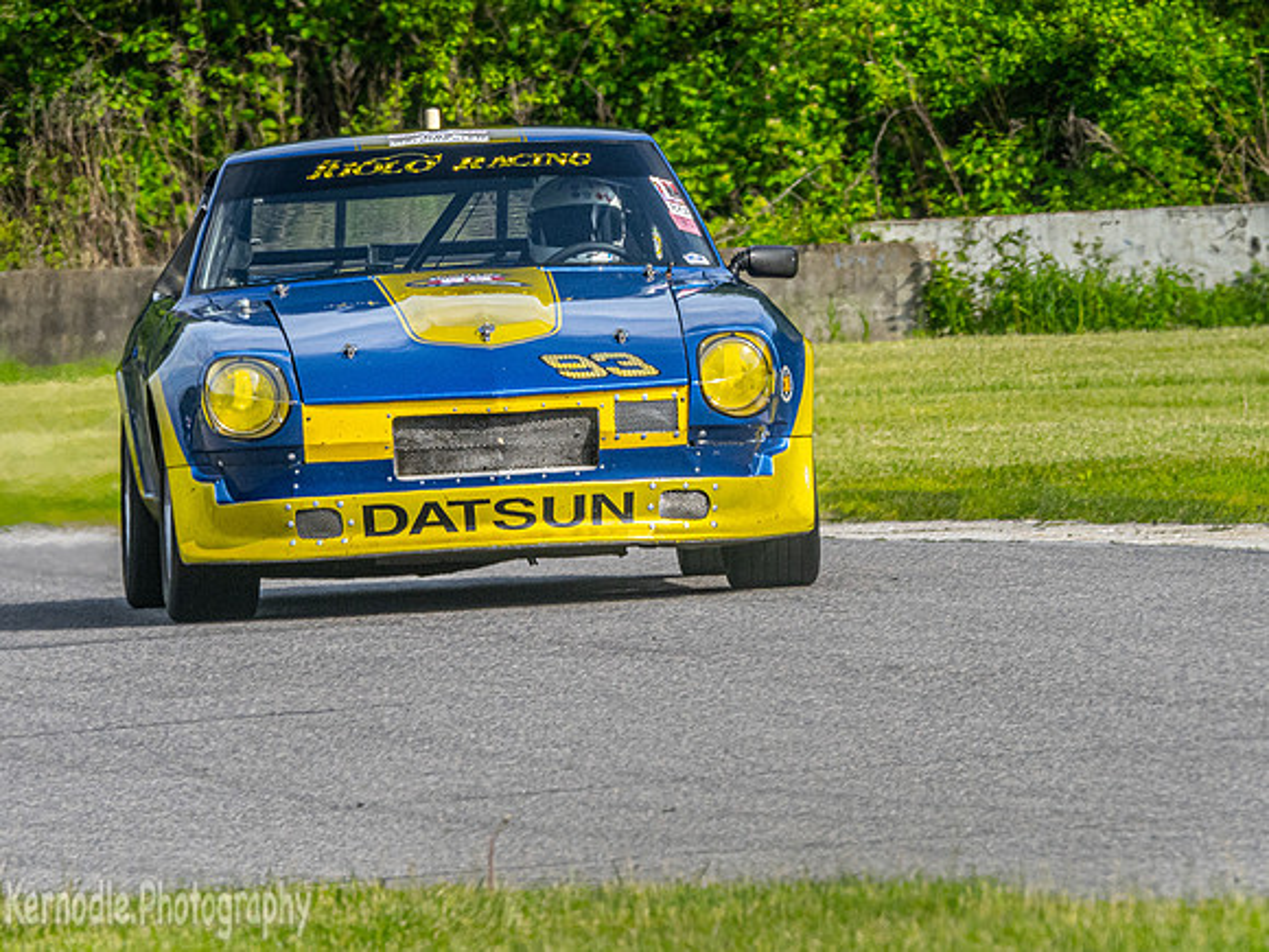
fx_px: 37267
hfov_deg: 2.0
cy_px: 523
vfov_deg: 1.5
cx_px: 507
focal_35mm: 1017
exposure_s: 1/320
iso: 400
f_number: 18
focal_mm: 420
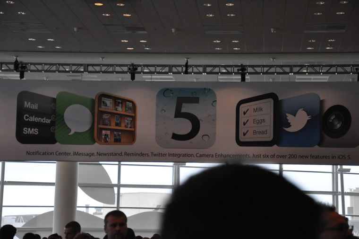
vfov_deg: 13.8
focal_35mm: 99
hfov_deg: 20.6
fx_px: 986
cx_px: 180
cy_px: 120
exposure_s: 1/640
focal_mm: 66
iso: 1600
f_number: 5.3
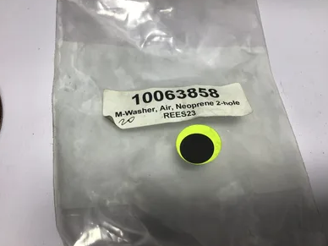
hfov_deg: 56.8
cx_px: 164
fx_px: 303
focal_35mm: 32
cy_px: 121
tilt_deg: -63.5
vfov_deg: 44.2
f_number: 2.4
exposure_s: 1/161
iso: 25
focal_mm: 3.3
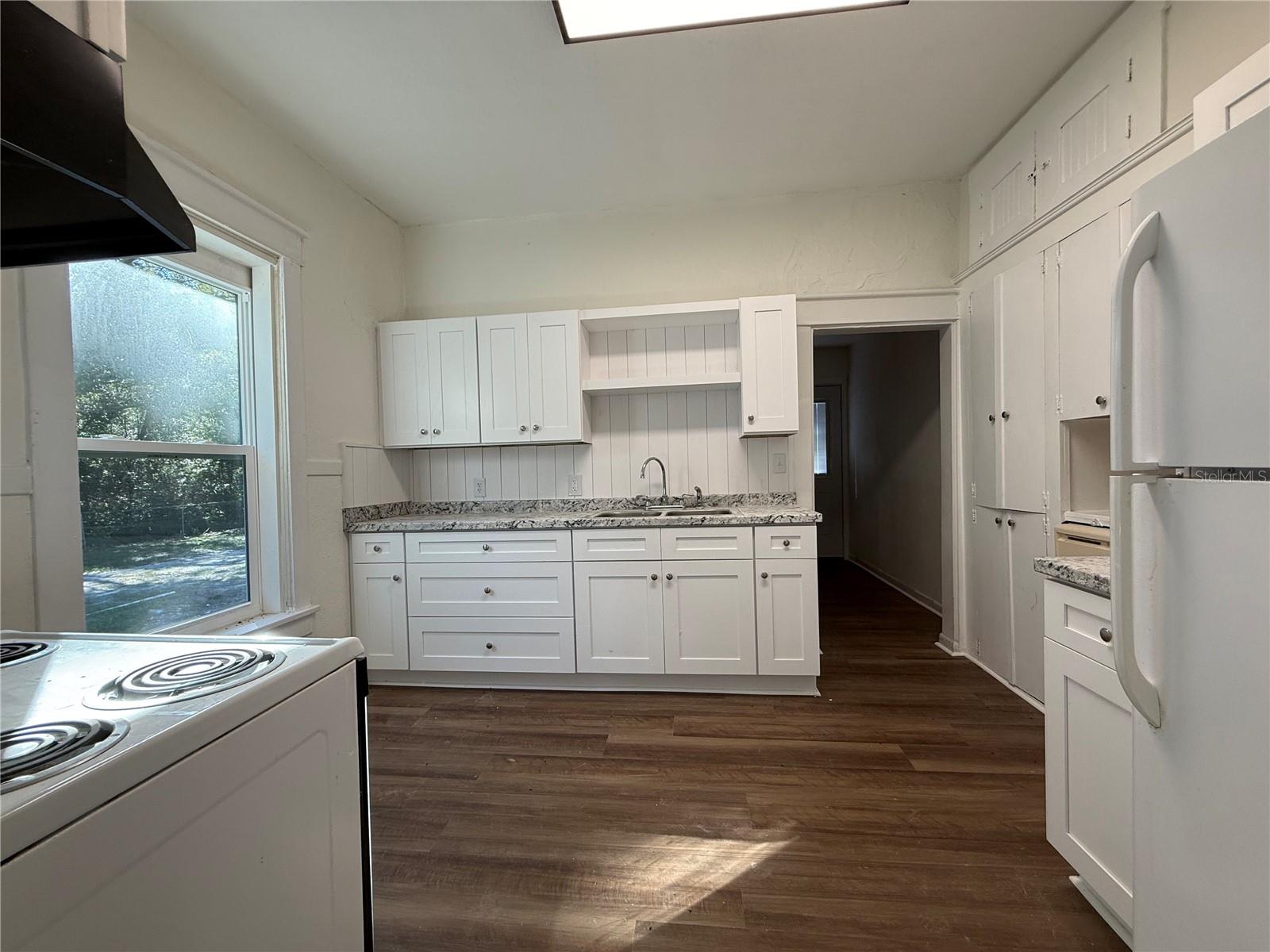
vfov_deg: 85.7
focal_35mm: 14
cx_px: 635
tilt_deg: -0.5
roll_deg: +2.1
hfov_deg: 102.1
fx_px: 514
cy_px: 476
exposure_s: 1/120
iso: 100
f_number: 2.2
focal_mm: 2.22
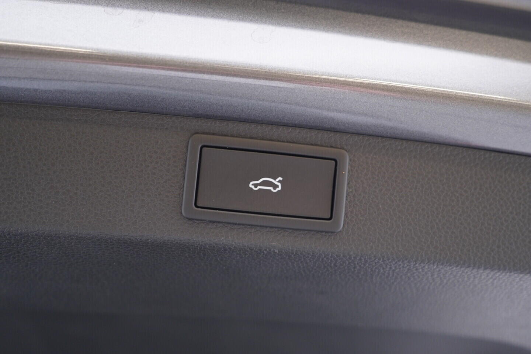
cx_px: 266
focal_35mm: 36
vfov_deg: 36.9
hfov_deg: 53.1
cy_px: 177
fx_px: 531
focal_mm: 24
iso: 320
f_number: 2.8
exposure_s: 1/40
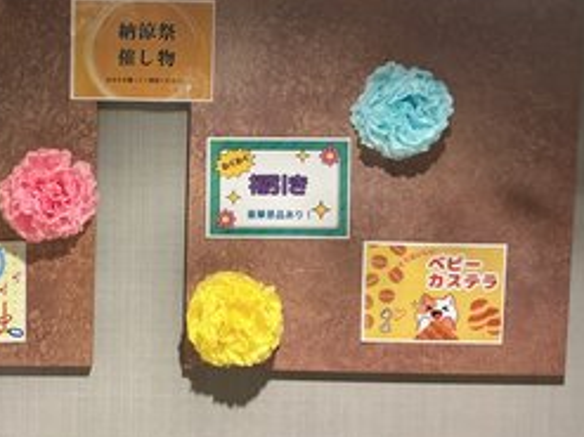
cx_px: 135
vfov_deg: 30.6
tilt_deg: -0.4
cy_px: 144
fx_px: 793
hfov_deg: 39.2
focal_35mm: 47
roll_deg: -0.8
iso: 320
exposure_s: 1/40
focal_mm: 3
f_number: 1.8
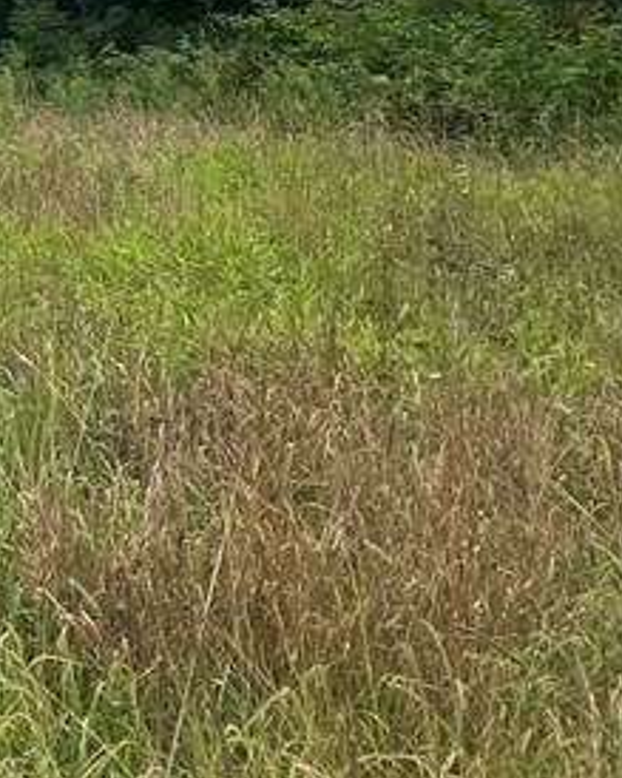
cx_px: -733
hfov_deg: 13.3
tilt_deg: -3.3
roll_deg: -0.6
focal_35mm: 95
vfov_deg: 18.5
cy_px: -287
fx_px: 2187
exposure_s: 1/5319
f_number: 1.5
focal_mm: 5.7
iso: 50
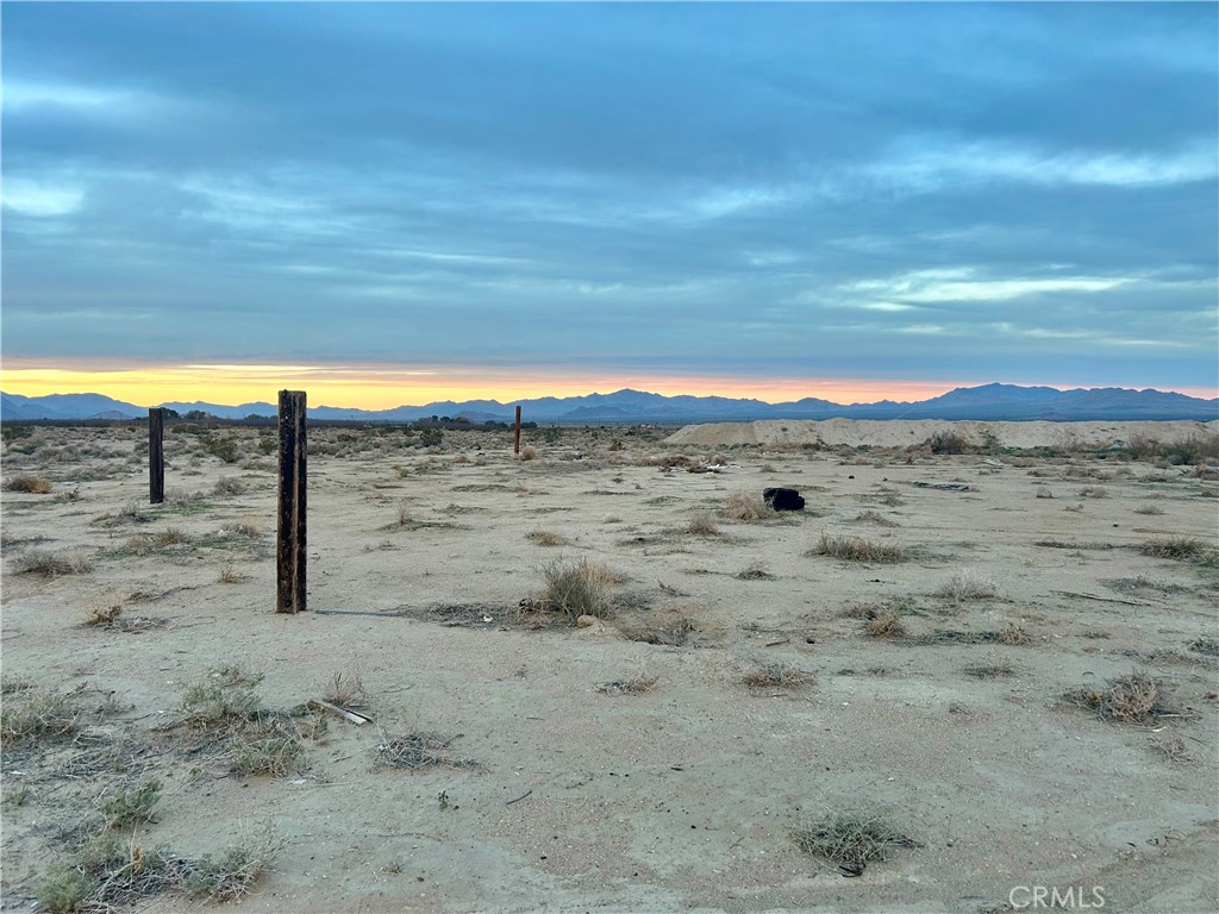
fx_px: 916
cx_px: 610
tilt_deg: -1.5
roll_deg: -0.5
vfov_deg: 53.1
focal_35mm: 26
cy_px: 457
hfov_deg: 67.3
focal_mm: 5.7
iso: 125
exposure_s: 1/121
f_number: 1.5
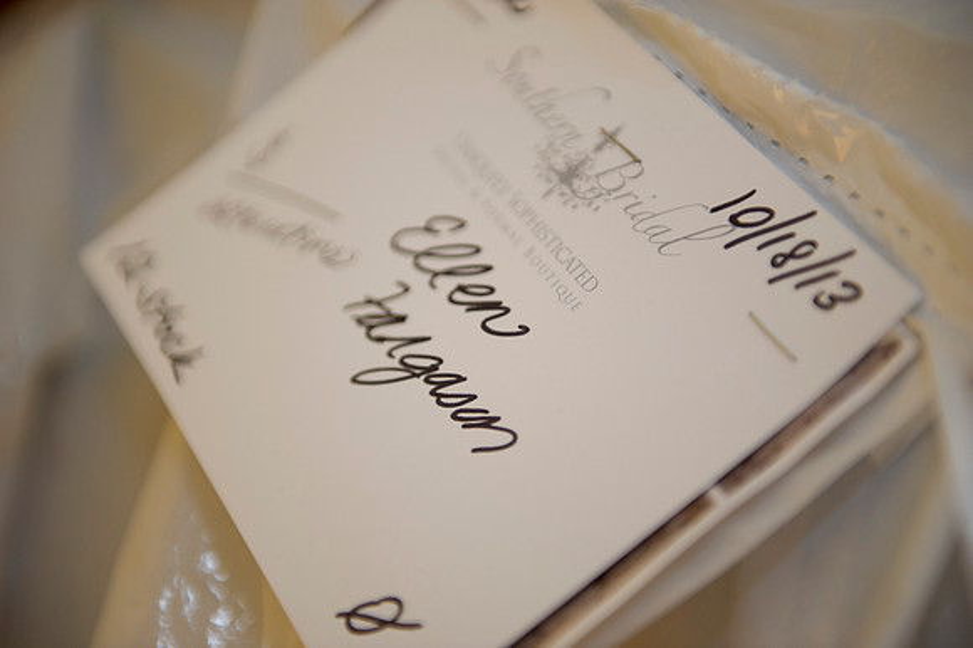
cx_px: 486
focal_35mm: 70
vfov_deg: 19.4
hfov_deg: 28.9
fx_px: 1891
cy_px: 324
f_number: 2.8
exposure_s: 1/160
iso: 640
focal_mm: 70
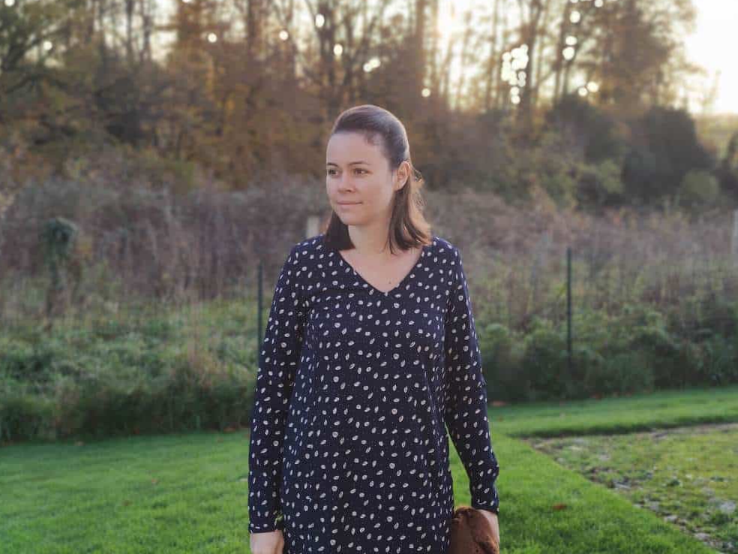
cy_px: 273
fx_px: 895
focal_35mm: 42
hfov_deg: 44.8
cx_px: 362
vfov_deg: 34.3
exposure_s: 1/301
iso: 100
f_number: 2
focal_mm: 8.16
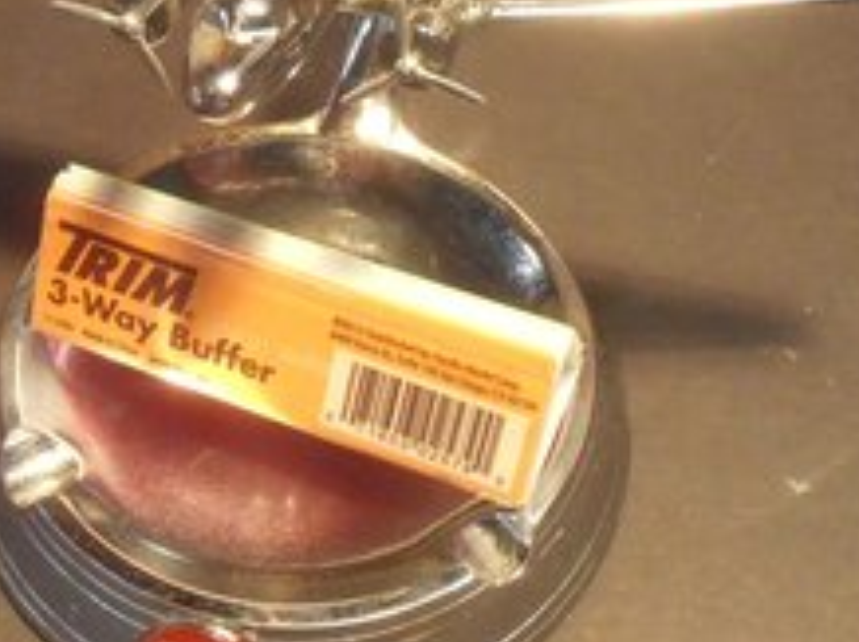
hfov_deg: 28.5
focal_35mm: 68
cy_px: 173
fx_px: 1686
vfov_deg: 21.4
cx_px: 323
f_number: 3.9
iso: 800
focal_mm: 6.61
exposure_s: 1/100
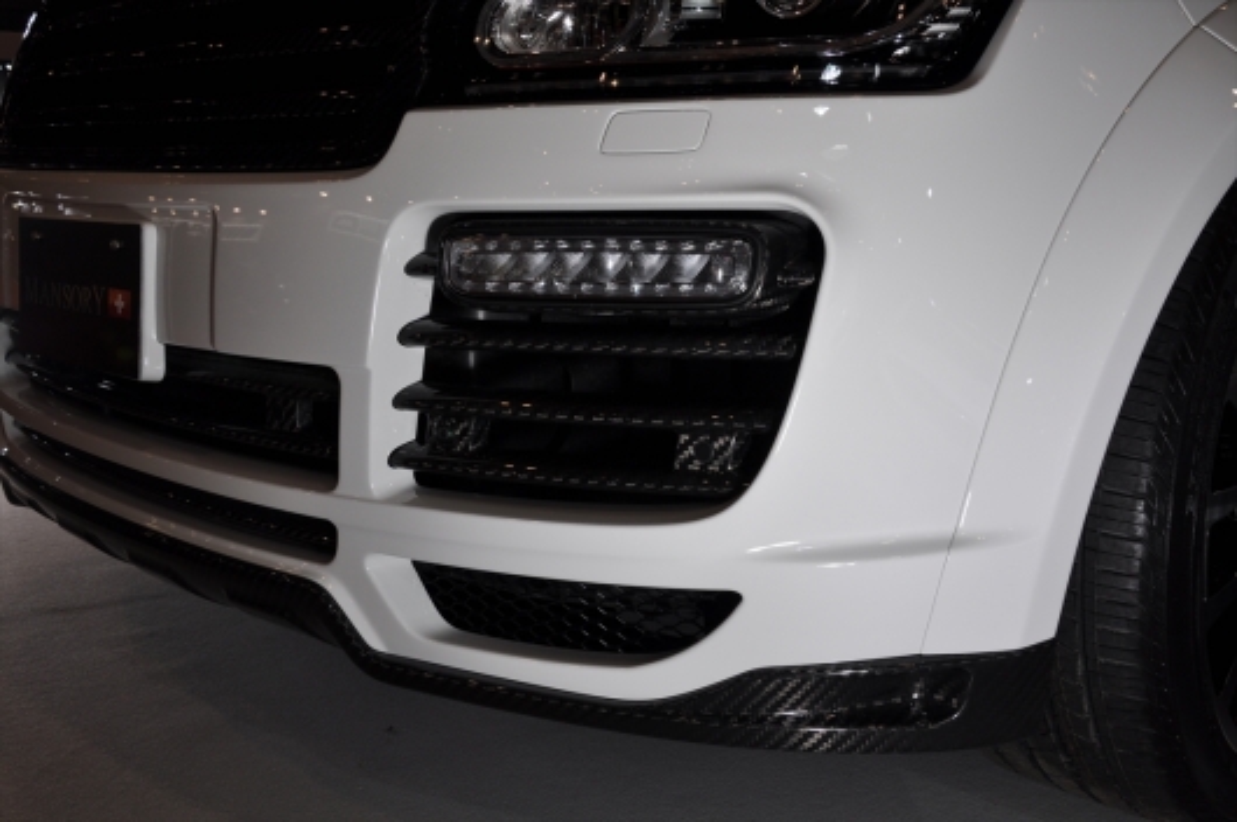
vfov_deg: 35.4
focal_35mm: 38
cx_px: 618
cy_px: 411
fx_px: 1287
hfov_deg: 51.3
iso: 200
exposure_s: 1/60
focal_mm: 25
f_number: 8
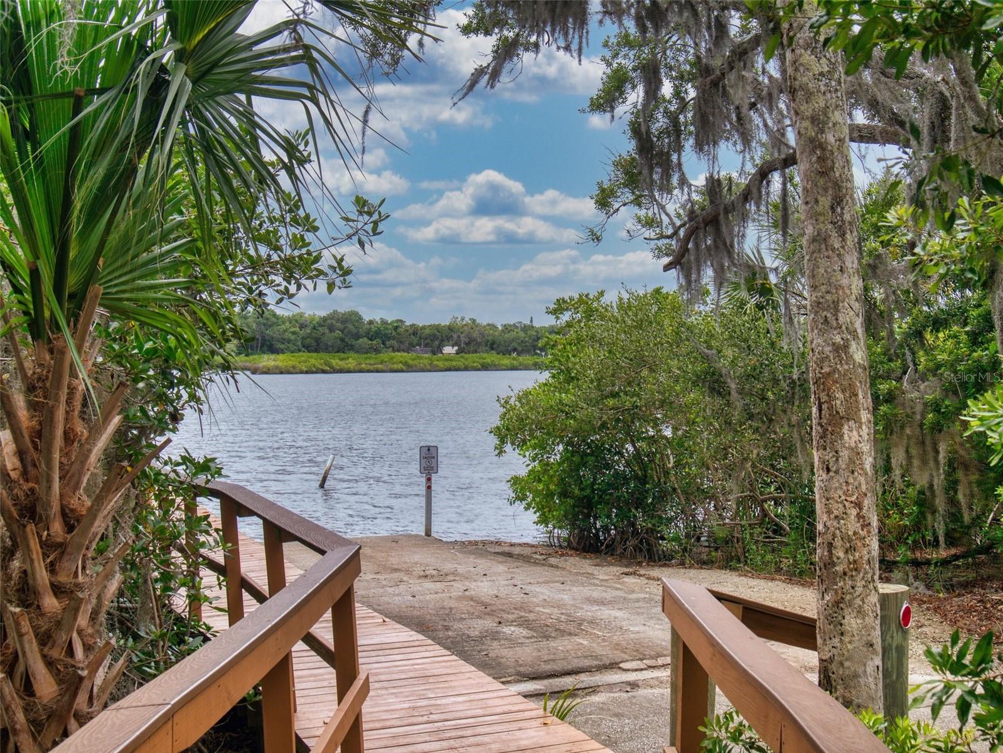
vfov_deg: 34.4
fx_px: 1218
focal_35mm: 42
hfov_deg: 44.8
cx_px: 502
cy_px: 376
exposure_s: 1/1000
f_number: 8
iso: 200
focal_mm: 21
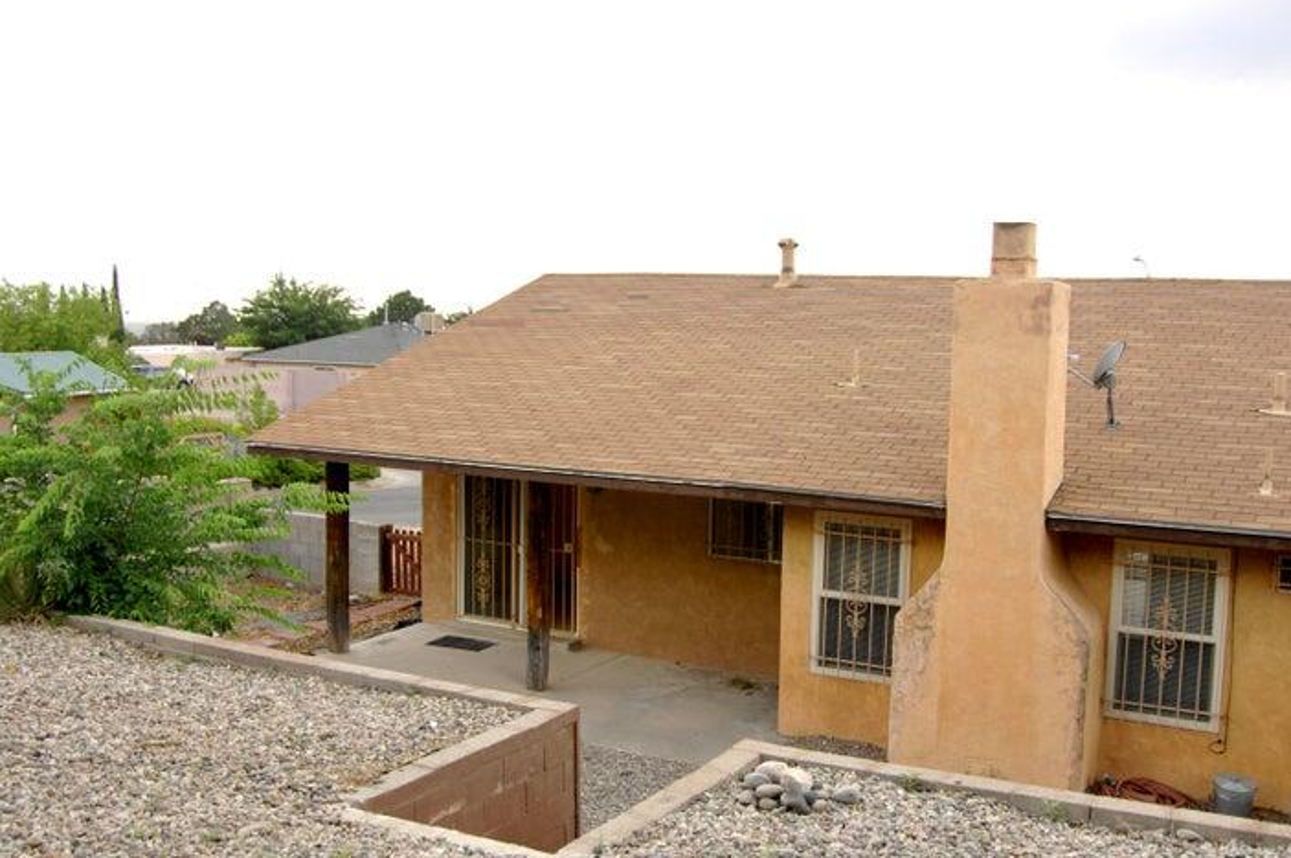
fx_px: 1325
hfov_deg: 51.9
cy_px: 419
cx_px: 662
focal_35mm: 37
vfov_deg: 35.9
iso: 100
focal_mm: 24
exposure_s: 1/80
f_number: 4.5
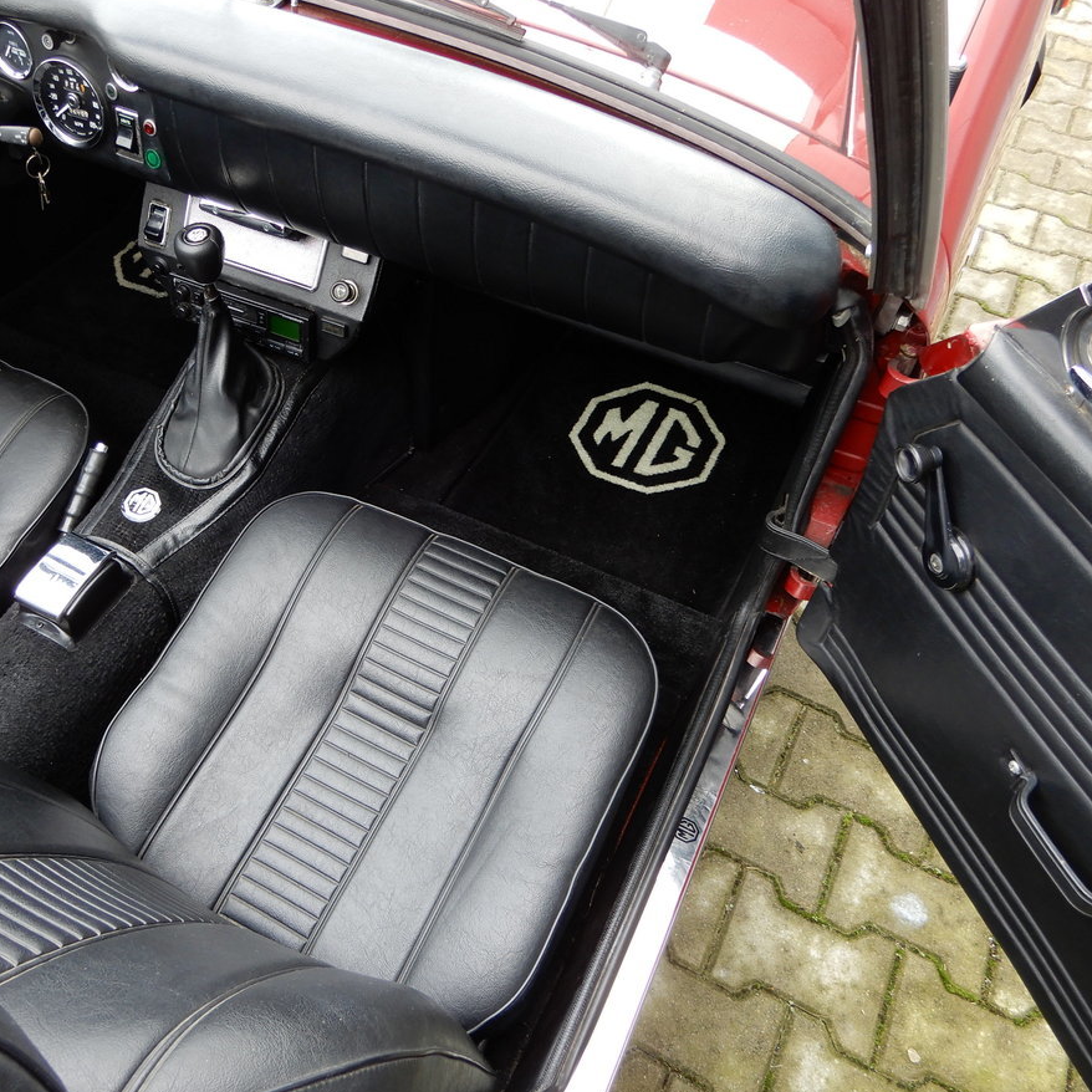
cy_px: 545
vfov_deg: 55.6
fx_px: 1035
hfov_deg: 54.5
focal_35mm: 29
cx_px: 367
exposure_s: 1/30
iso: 80
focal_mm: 4.3
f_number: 3.4
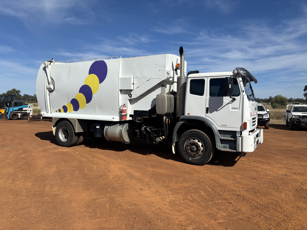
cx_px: 154
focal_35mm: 26
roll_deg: +1.8
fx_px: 231
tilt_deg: -2.4
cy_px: 115
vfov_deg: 53.1
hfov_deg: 67.3
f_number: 1.6
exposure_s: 1/5952
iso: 50
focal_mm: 5.96
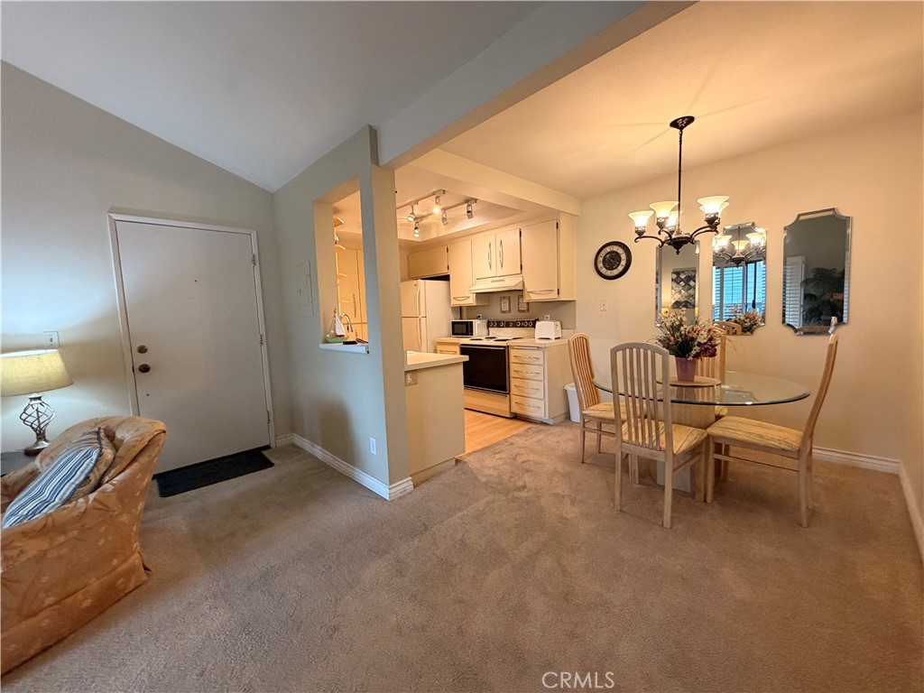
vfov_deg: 85.7
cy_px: 346
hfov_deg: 102.1
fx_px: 374
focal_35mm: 14
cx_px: 462
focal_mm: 2.22
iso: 320
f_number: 2.2
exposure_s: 1/60
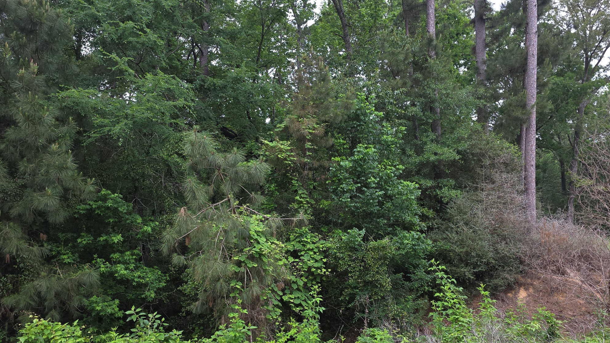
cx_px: 311
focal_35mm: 26
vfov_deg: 44.3
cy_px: 188
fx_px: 421
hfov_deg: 71.9
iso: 16
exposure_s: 1/60
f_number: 1.7
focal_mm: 6.3
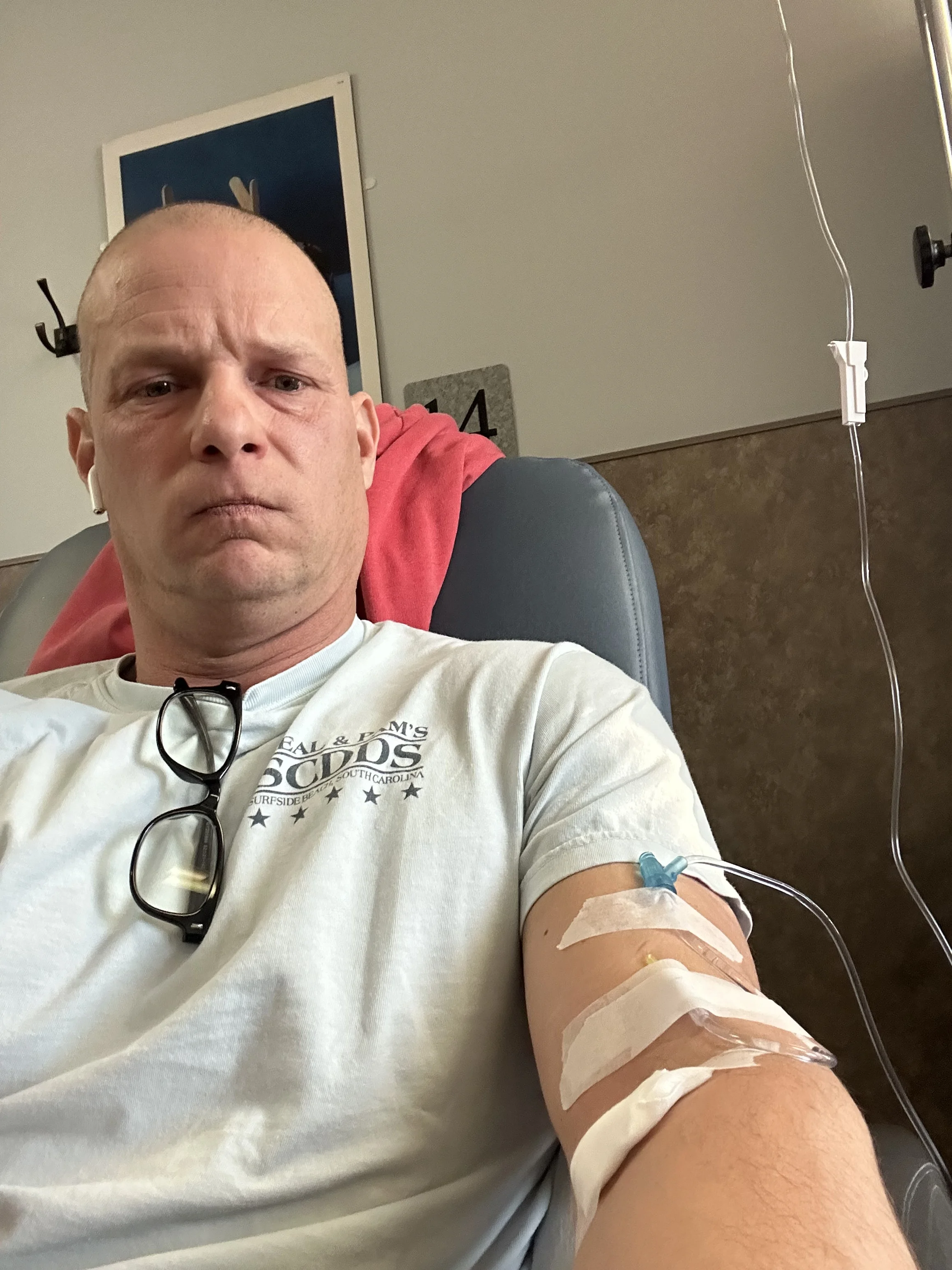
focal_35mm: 30
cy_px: 635
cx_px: 476
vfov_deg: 60.0
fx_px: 1100
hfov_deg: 46.8
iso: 250
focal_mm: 2.69
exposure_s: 1/60
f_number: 1.9
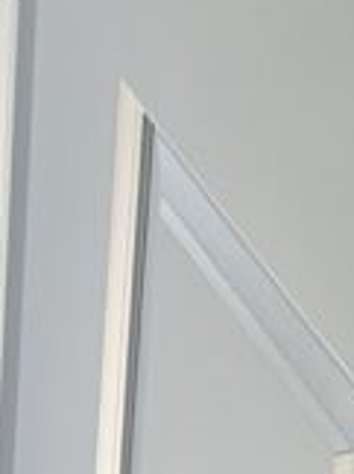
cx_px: -97
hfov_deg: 9.6
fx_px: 2078
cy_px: -743
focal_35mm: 152
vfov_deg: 10.7
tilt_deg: -17.0
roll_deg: -1.5
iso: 64
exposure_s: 1/120
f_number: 1.78
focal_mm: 6.86
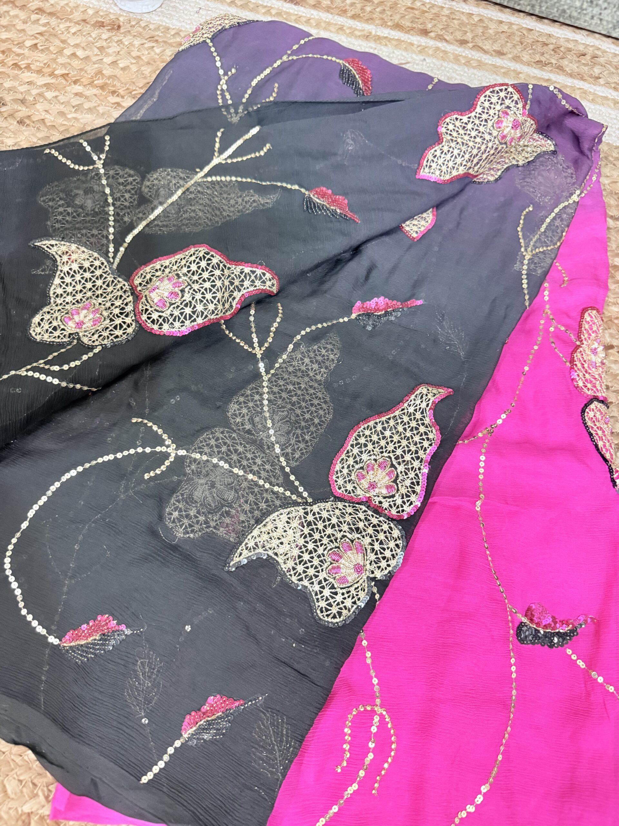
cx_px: 310
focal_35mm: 24
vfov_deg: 71.6
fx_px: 572
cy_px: 413
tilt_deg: -69.9
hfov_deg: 56.8
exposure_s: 1/33
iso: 640
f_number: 1.78
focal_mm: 6.76
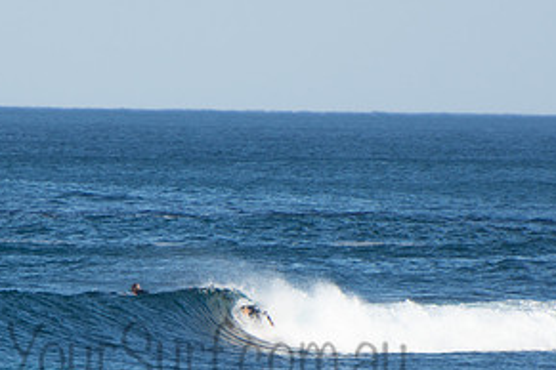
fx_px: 18470
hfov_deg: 1.7
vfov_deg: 1.1
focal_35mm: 1196
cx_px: 204
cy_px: 335
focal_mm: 400
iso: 320
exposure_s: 1/1250
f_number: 5.6
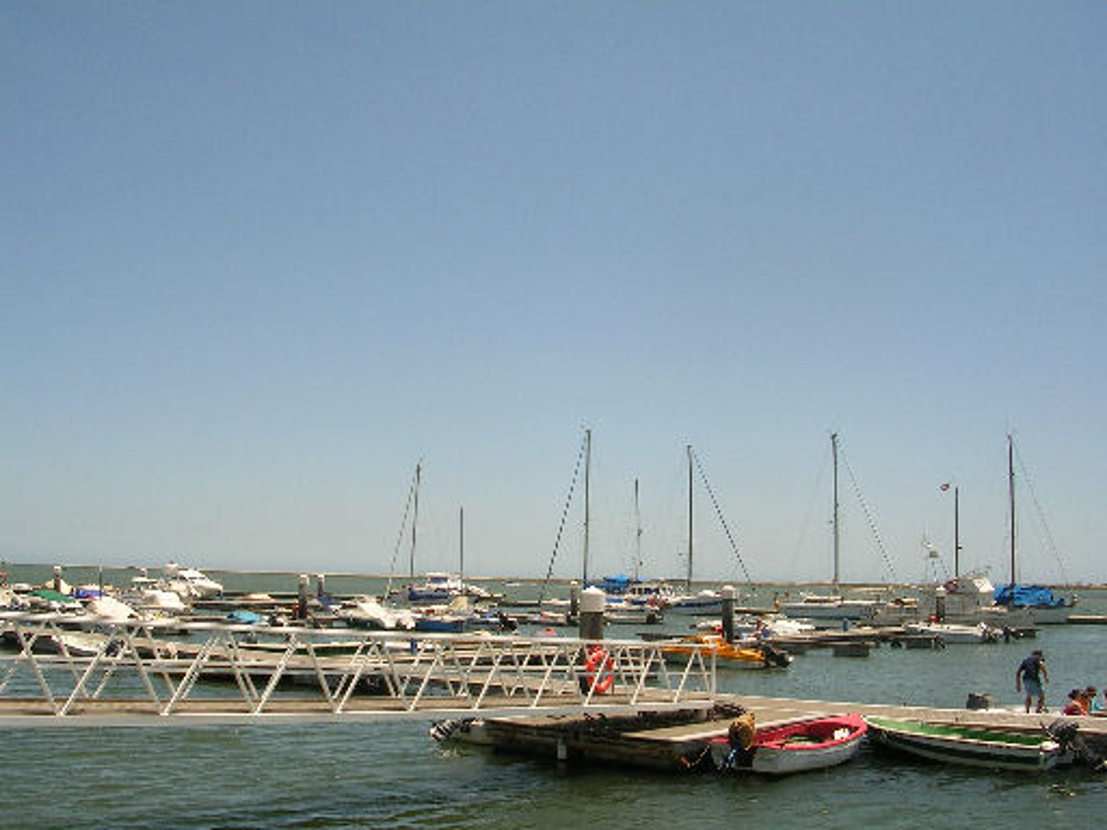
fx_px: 1215
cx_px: 554
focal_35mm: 38
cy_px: 415
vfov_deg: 37.7
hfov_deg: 49.0
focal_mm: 5.8
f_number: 5.6
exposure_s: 1/335
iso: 50
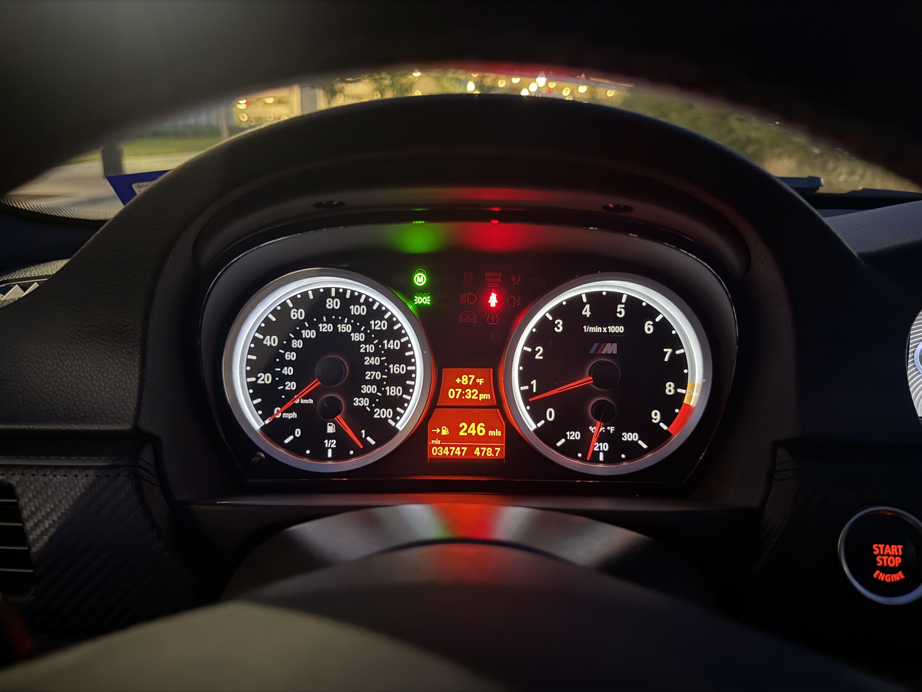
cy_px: 346
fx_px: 639
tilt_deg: -17.6
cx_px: 461
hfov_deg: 71.6
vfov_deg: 56.8
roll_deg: -1.3
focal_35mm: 24
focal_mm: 6.76
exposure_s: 1/10
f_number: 1.78
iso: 1250
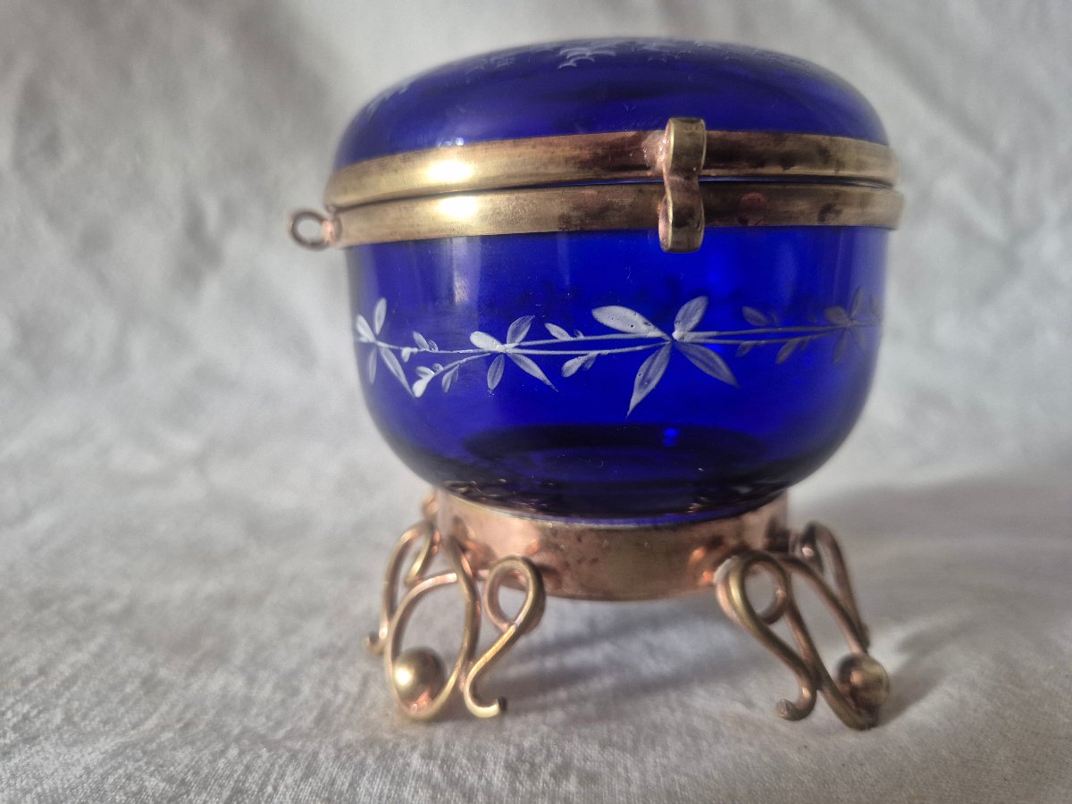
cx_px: 536
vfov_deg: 58.9
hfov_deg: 73.9
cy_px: 402
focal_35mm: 23
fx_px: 712
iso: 640
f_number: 1.8
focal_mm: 5.4
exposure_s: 1/100
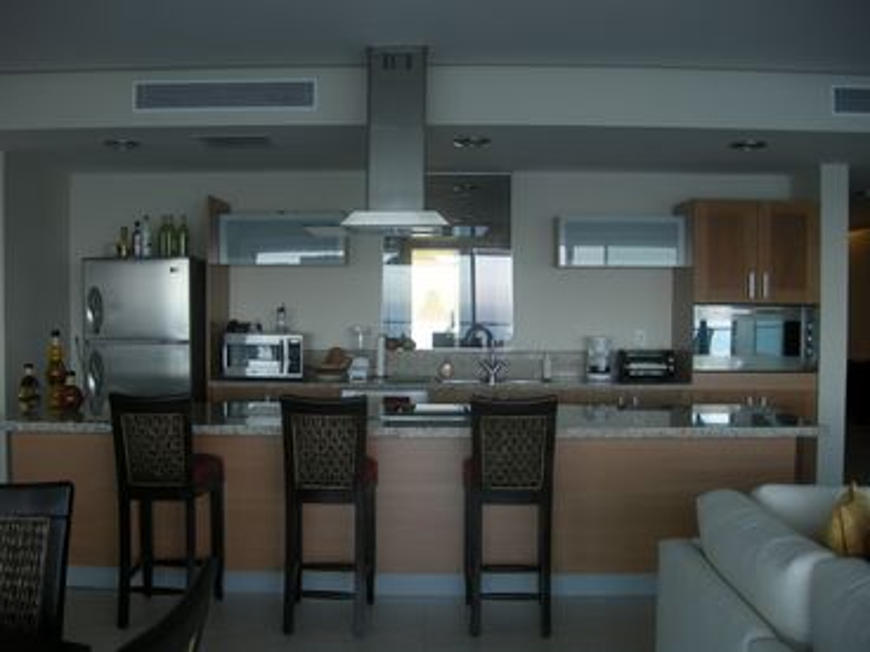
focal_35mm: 35
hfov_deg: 52.6
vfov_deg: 40.7
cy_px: 326
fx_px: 880
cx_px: 435
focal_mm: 7.5
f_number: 2.7
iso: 73
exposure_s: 1/63.2
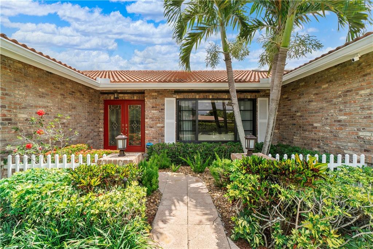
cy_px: 124
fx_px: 155
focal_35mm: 15
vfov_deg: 77.3
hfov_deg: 100.4
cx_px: 186
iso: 100
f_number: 11
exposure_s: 1/125
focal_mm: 10
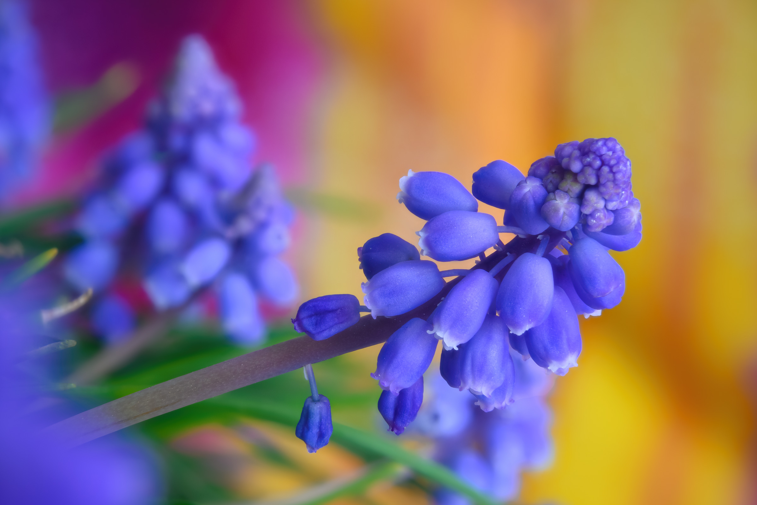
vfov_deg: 22.6
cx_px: 378
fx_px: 1262
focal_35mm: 60
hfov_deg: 33.4
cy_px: 252
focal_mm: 40
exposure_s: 1/3
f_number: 6.3
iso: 100
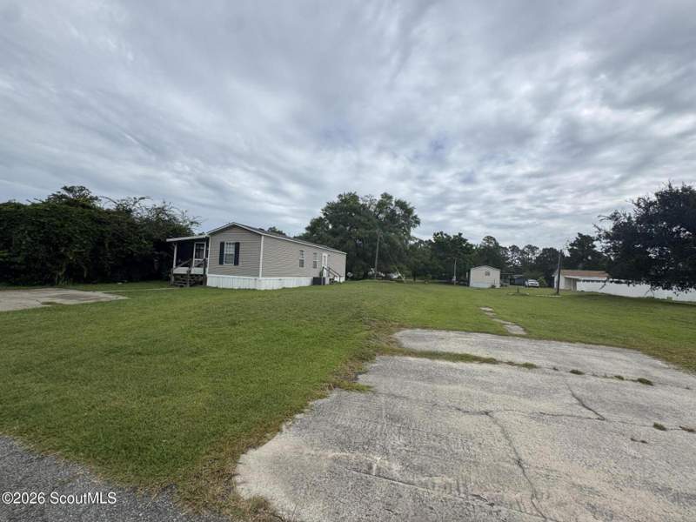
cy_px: 261
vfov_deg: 85.7
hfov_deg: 102.1
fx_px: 281
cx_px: 348
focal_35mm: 14
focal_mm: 2.22
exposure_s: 1/1748
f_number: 2.2
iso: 50
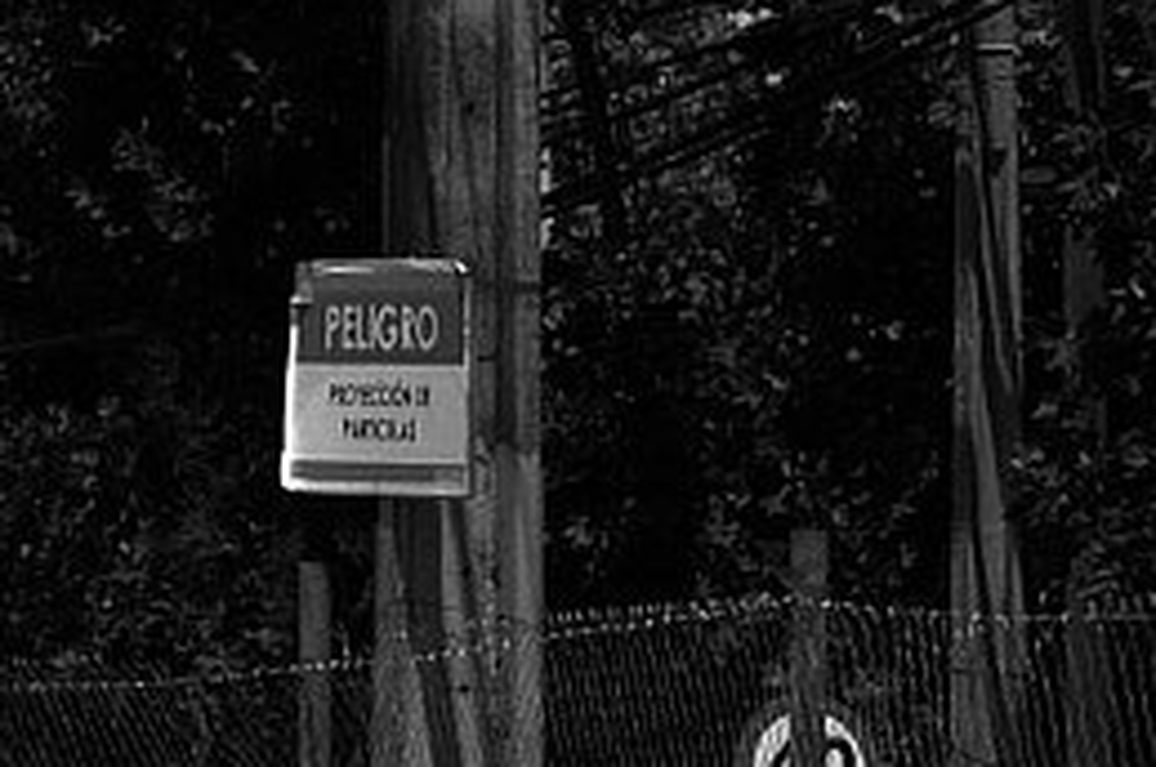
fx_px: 10519
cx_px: -1821
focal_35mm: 328
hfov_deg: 6.0
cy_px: -780
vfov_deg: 4.1
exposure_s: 1/2500
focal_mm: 35
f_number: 5.6
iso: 200
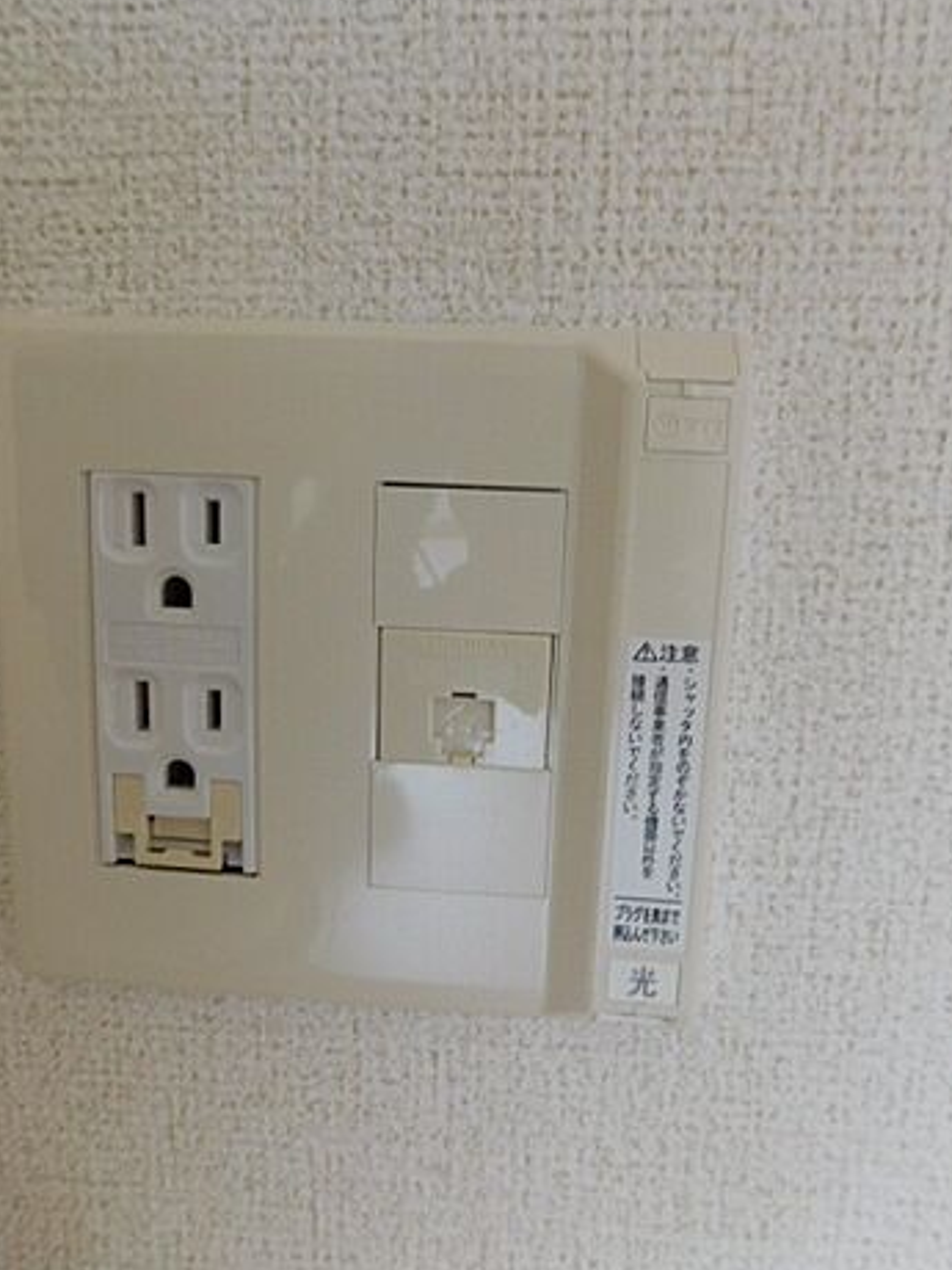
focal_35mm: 24
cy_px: 618
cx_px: 475
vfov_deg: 71.6
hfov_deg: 56.8
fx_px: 880
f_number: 3
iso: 180
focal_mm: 4
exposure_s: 1/30
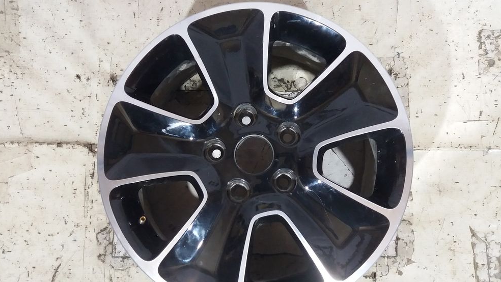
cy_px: 155
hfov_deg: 62.6
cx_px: 249
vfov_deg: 37.8
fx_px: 412
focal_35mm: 31
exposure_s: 1/17
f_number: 1.9
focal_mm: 3.7
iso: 200
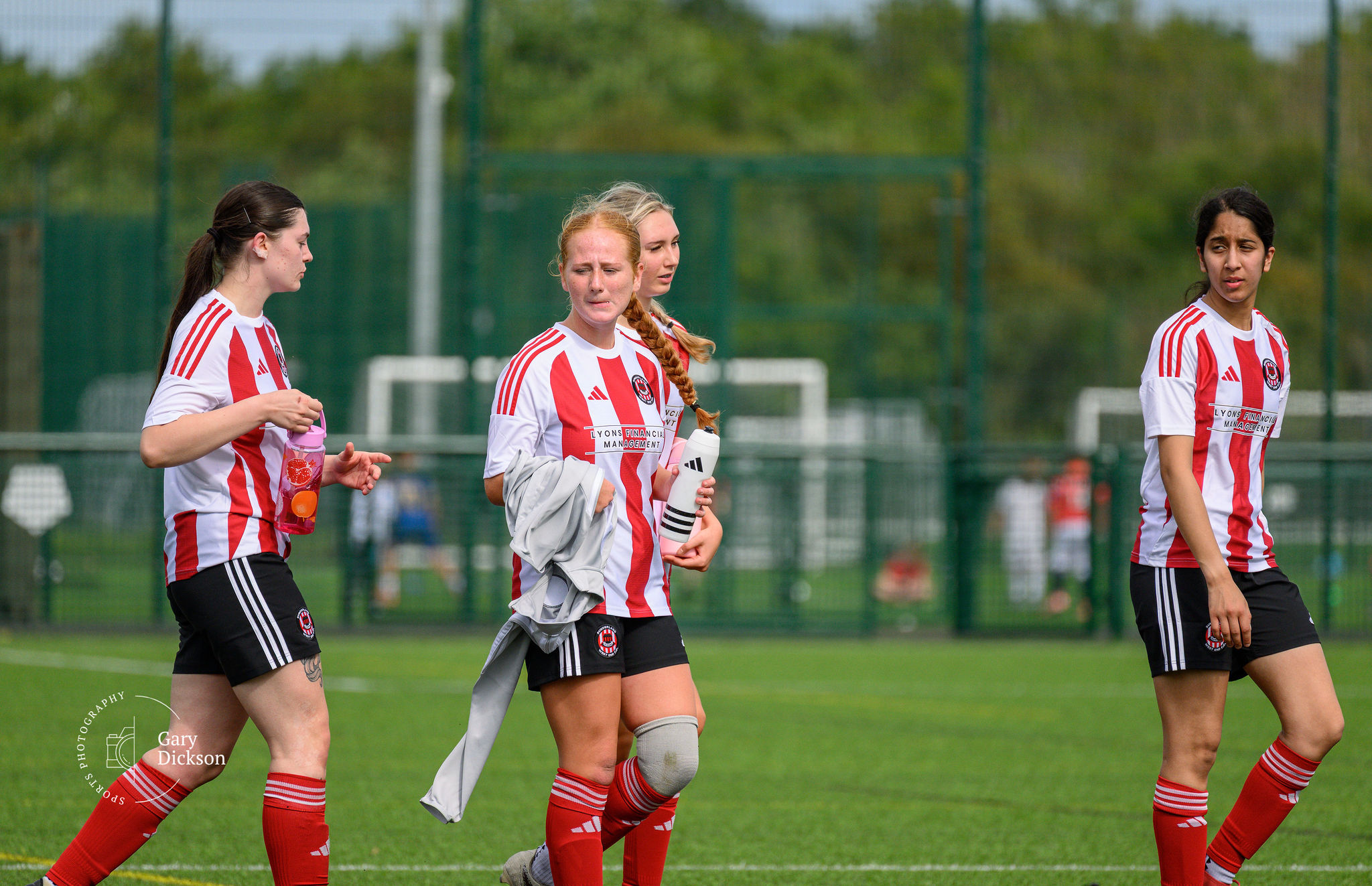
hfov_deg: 4.8
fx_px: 16385
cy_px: 432
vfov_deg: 3.1
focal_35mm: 434
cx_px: 657
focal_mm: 400
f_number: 5.6
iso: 720
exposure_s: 1/2000
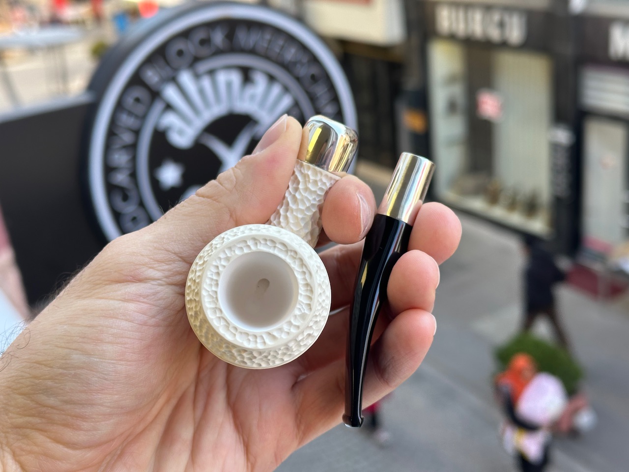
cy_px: 236
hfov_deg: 39.7
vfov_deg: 30.3
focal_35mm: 48
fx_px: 872
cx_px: 314
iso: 50
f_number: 1.78
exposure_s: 1/170
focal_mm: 6.86
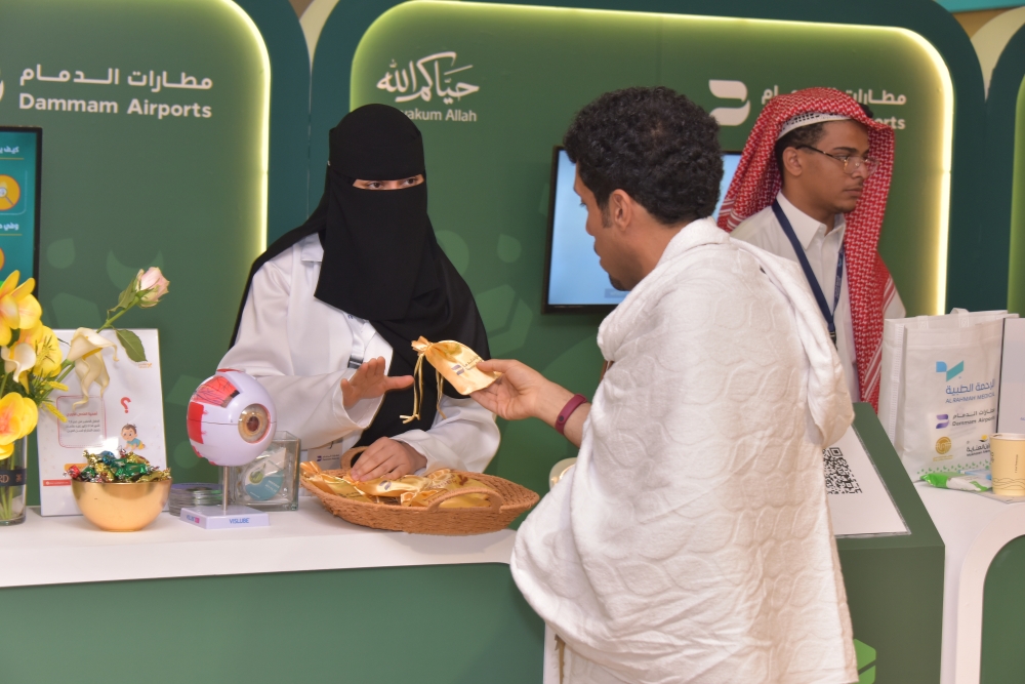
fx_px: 2221
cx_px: 512
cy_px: 342
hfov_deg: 26.0
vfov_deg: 17.5
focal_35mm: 78
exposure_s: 1/60
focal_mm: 78
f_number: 6.3
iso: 640
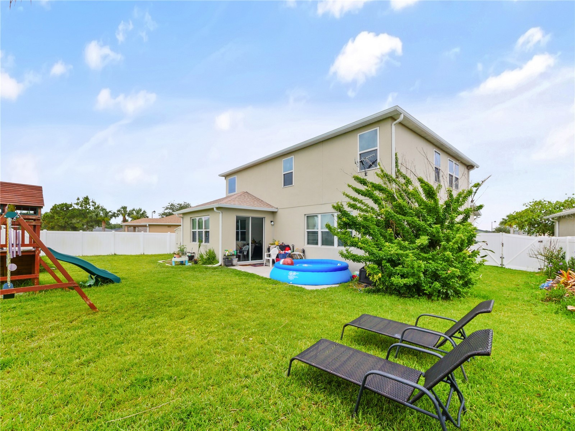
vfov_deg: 85.7
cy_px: 216
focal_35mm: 14
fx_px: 233
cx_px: 288
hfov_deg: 102.1
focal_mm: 7
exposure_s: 1/250
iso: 200
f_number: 6.3
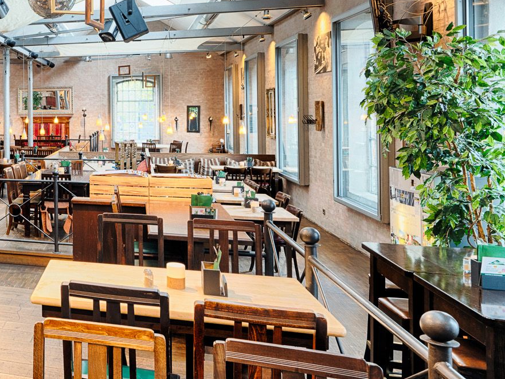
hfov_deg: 37.8
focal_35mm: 39
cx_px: -78
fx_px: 571
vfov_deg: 36.1
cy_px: 110
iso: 100
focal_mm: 17.5
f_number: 8
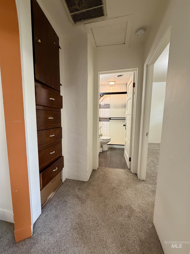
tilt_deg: -7.5
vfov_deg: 102.1
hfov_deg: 85.7
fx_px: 102
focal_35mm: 14
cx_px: 95
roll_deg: +0.9
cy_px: 127
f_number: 2.2
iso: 400
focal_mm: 2.22
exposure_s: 1/60
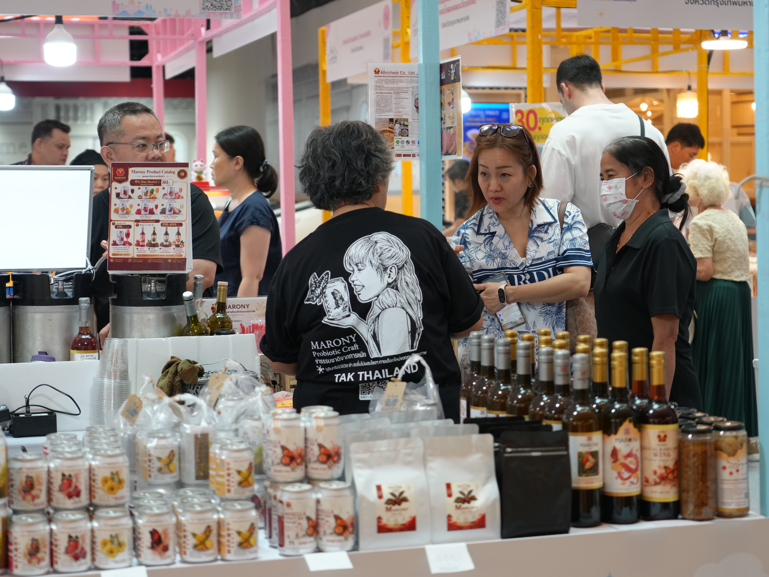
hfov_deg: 29.8
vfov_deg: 22.6
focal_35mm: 65
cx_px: 377
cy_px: 289
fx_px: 1444
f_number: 4
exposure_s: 1/160
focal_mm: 60
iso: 1000
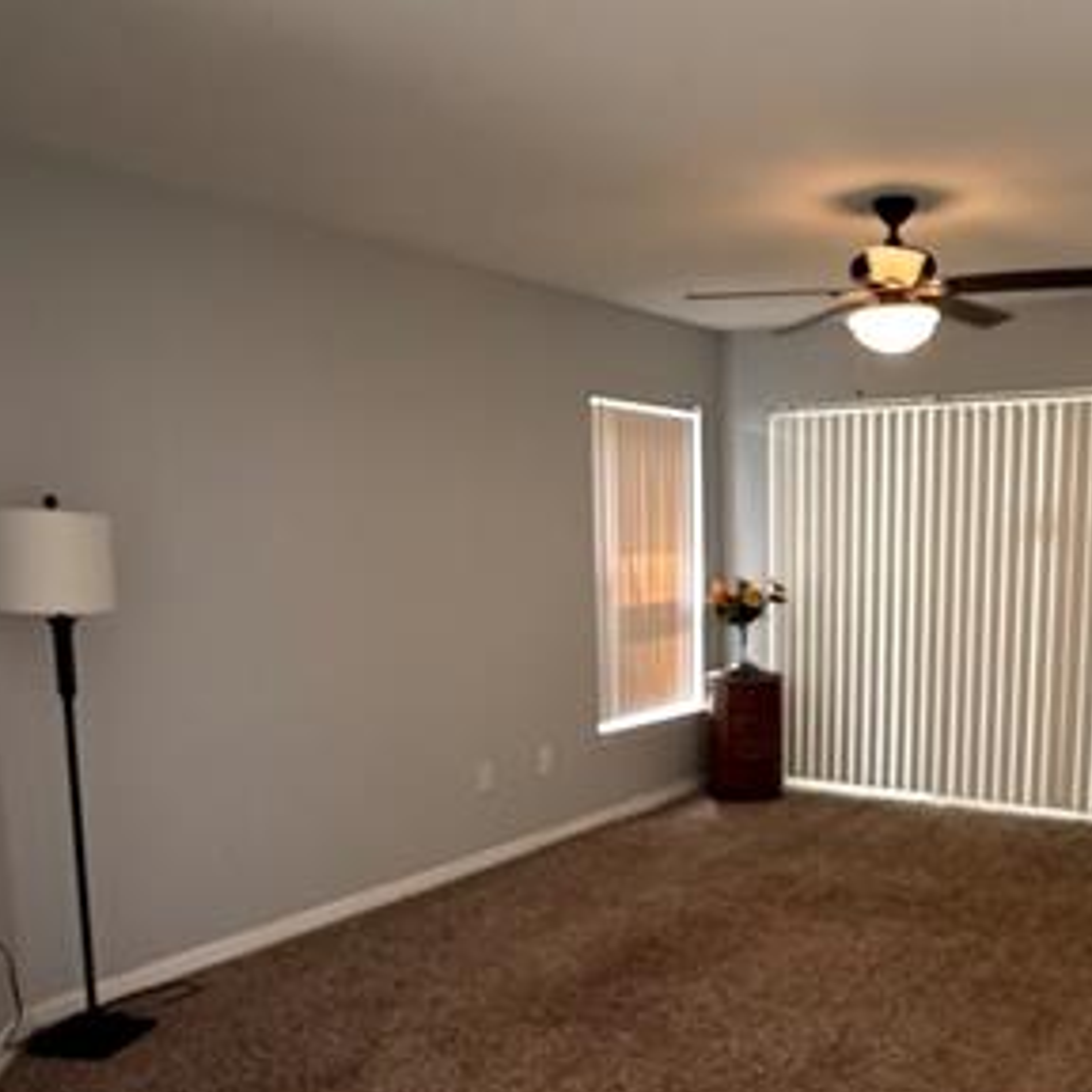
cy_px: 724
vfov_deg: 48.9
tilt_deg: -10.1
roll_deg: +0.7
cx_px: 758
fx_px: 1178
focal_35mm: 33
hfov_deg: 48.6
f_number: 2.2
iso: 800
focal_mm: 2.22
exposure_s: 1/60
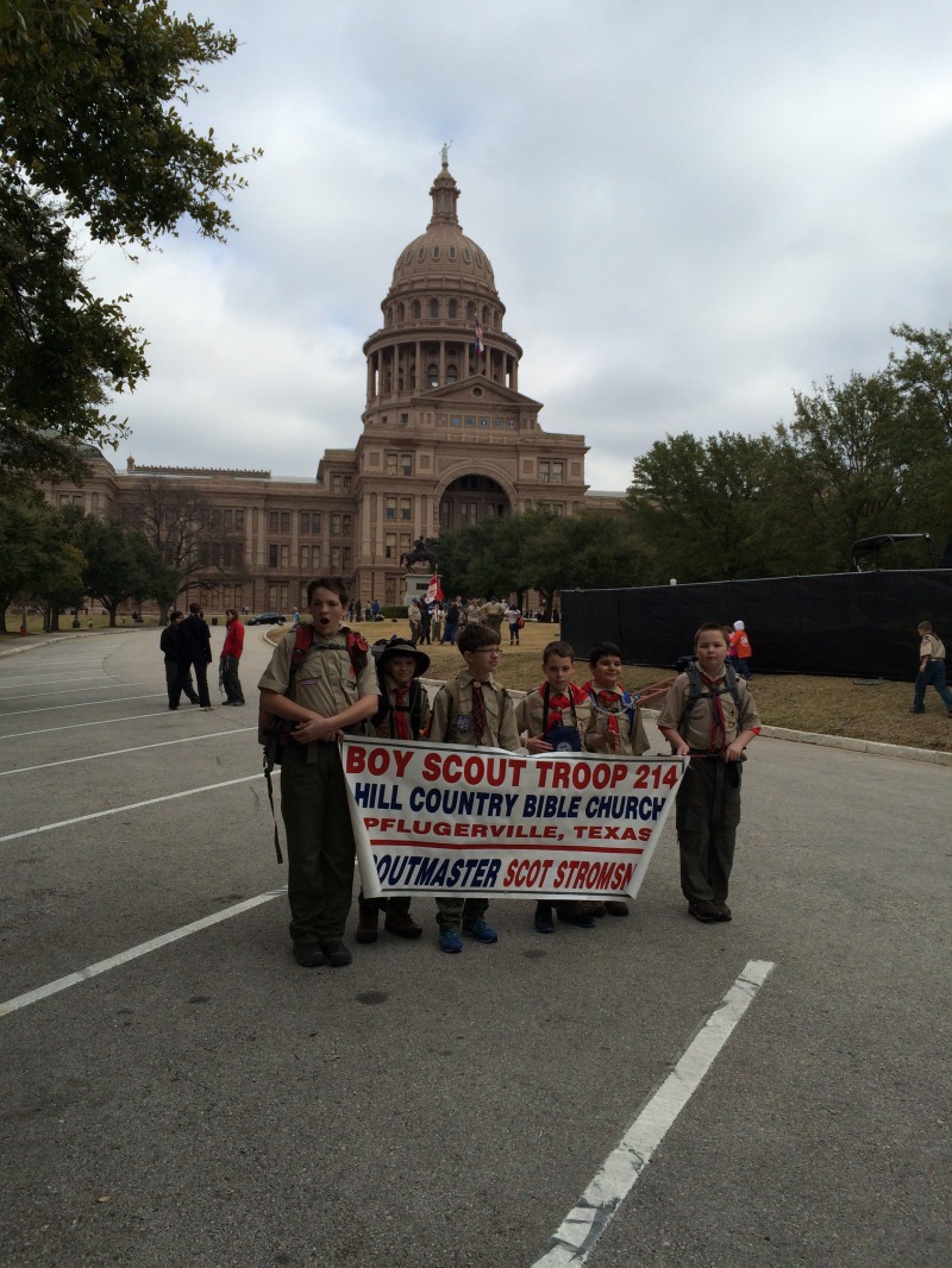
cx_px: 476
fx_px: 1063
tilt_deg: +2.3
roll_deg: -0.8
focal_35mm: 29
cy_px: 634
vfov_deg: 61.6
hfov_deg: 48.2
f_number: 2.2
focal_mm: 4.15
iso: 32
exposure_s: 1/1953
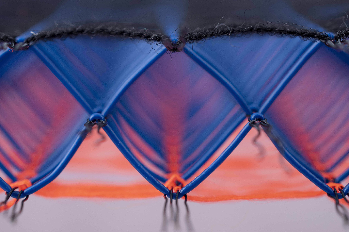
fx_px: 581
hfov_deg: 33.4
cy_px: 116
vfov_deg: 22.6
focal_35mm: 60
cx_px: 174
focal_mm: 40
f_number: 9
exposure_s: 1/125
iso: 200
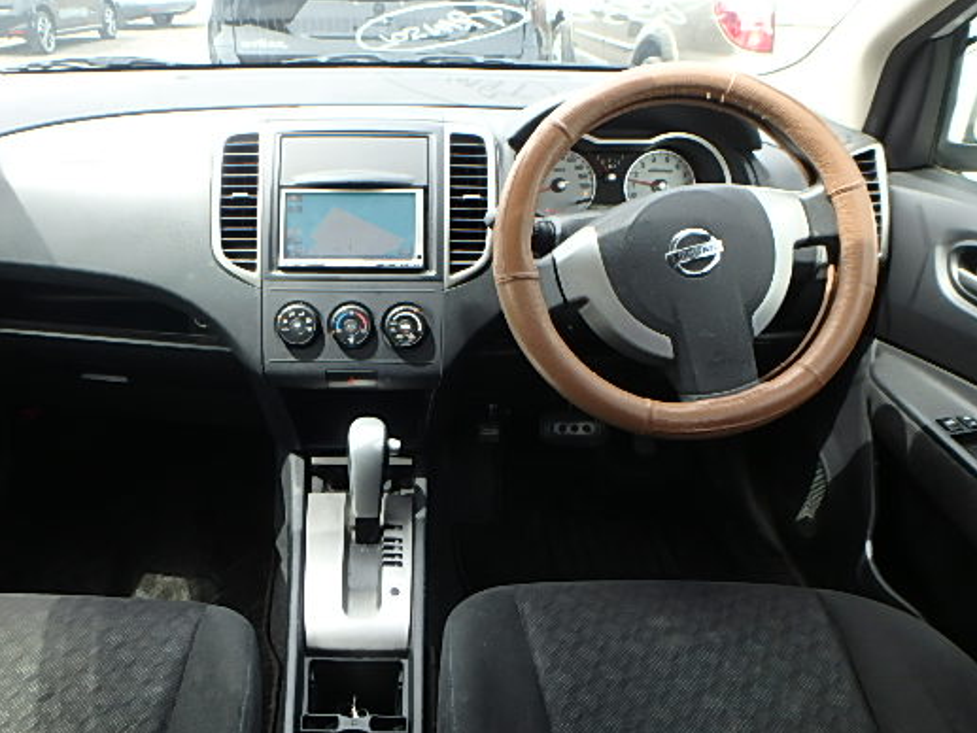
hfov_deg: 66.5
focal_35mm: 26
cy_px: 359
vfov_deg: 53.1
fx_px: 734
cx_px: 378
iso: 125
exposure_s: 1/125
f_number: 3.5
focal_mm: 3.7
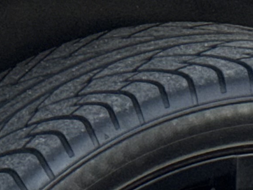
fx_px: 2456
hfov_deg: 5.9
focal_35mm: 336
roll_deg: -3.2
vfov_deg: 4.4
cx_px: 108
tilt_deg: -18.4
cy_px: 292
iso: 500
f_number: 1.78
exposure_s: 1/38
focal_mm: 6.76
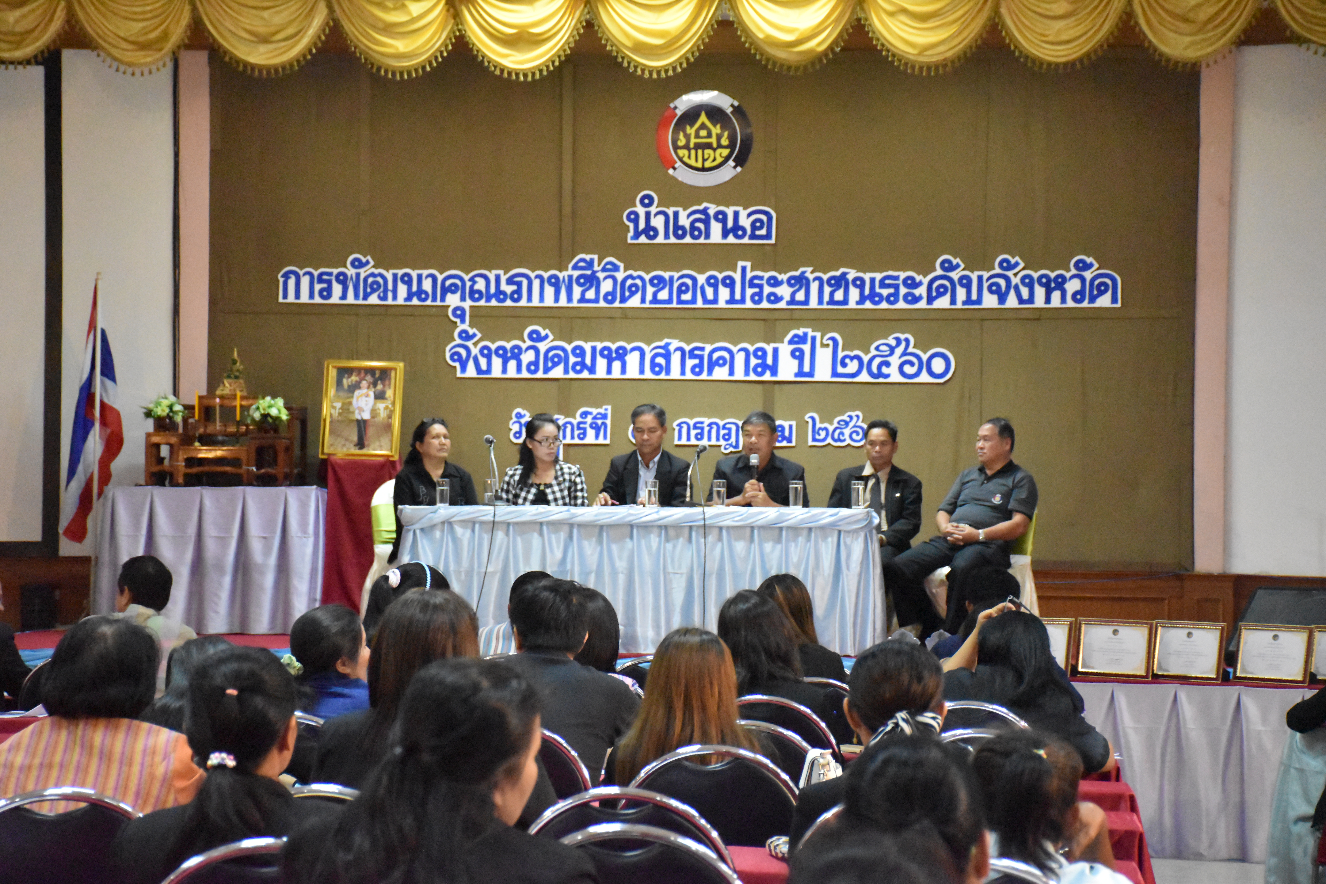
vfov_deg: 15.2
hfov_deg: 22.6
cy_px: 442
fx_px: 3315
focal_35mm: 90
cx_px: 663
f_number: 5
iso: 12800
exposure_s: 1/125
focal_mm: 60
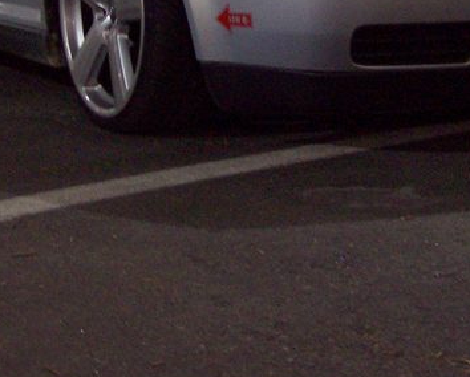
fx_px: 1379
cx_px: 250
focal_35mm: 99
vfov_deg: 15.3
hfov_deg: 19.3
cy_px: 2
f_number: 3
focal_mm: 7.6
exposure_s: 1/8
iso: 160
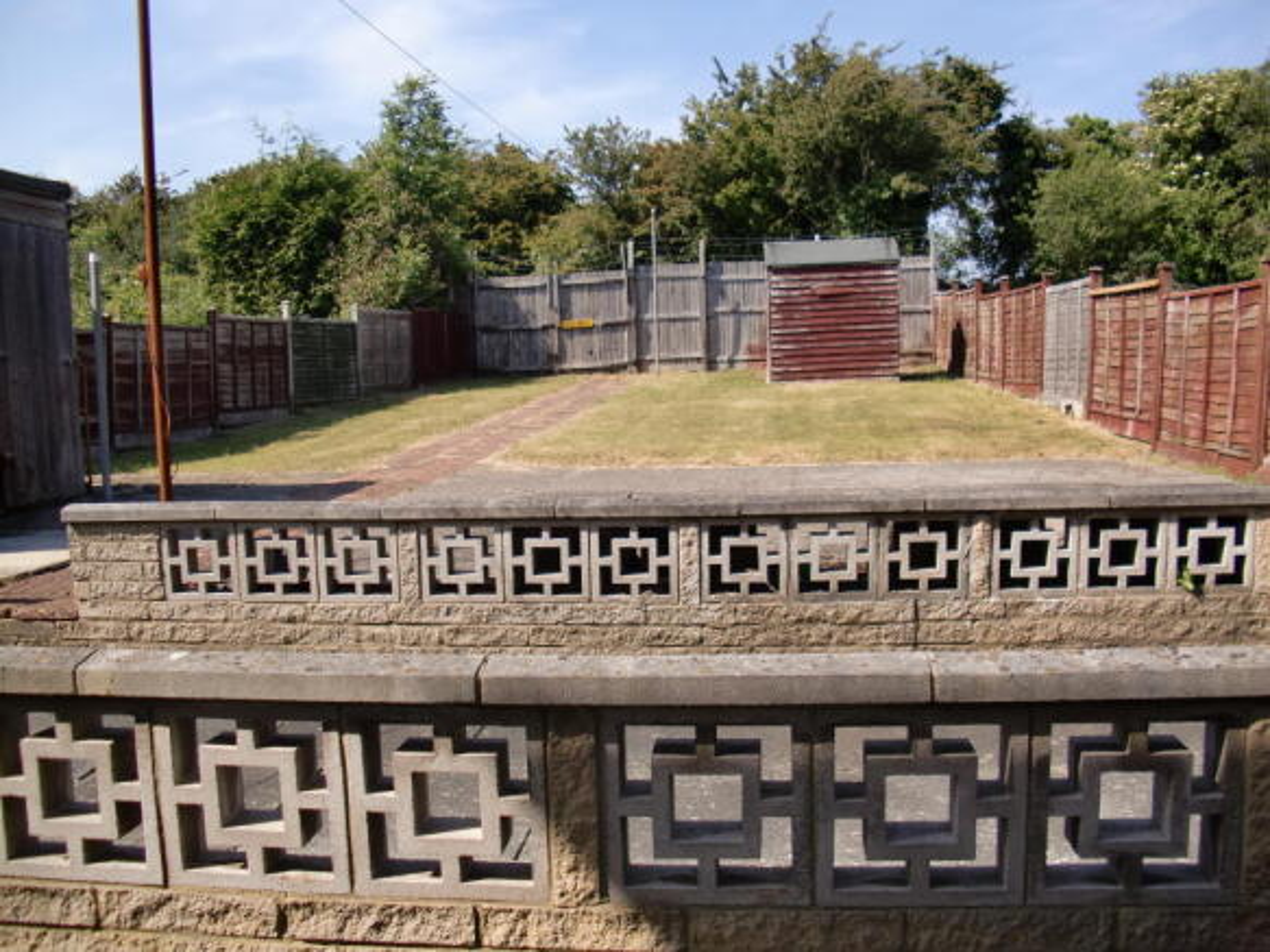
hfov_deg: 51.4
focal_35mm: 36
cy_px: 476
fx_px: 1321
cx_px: 635
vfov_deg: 39.6
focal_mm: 6.3
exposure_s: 1/800
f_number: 2.8
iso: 64
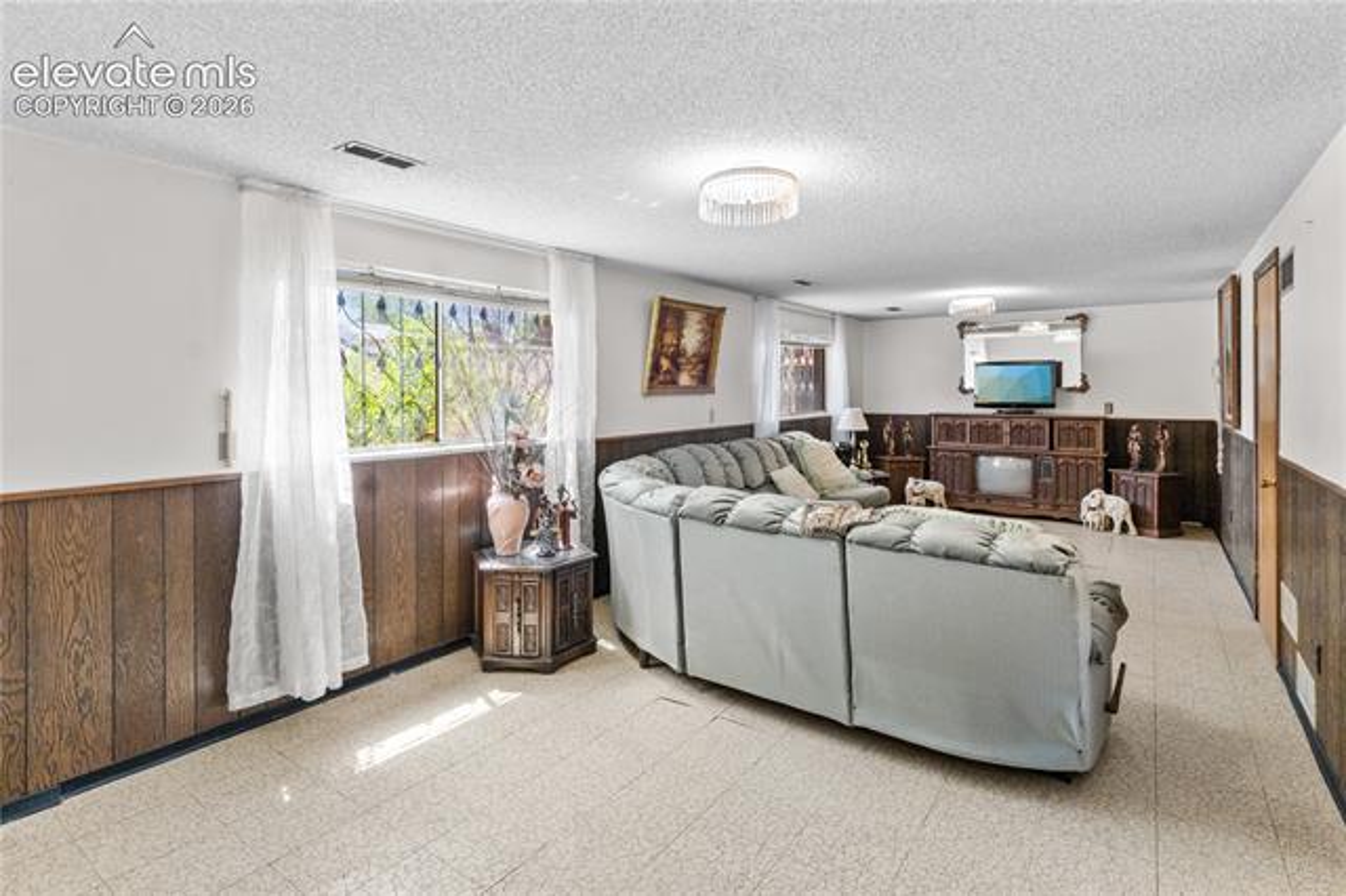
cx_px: 673
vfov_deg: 72.0
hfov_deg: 95.0
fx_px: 617
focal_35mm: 16
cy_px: 448
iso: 250
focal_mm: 11
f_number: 10
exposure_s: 1/15
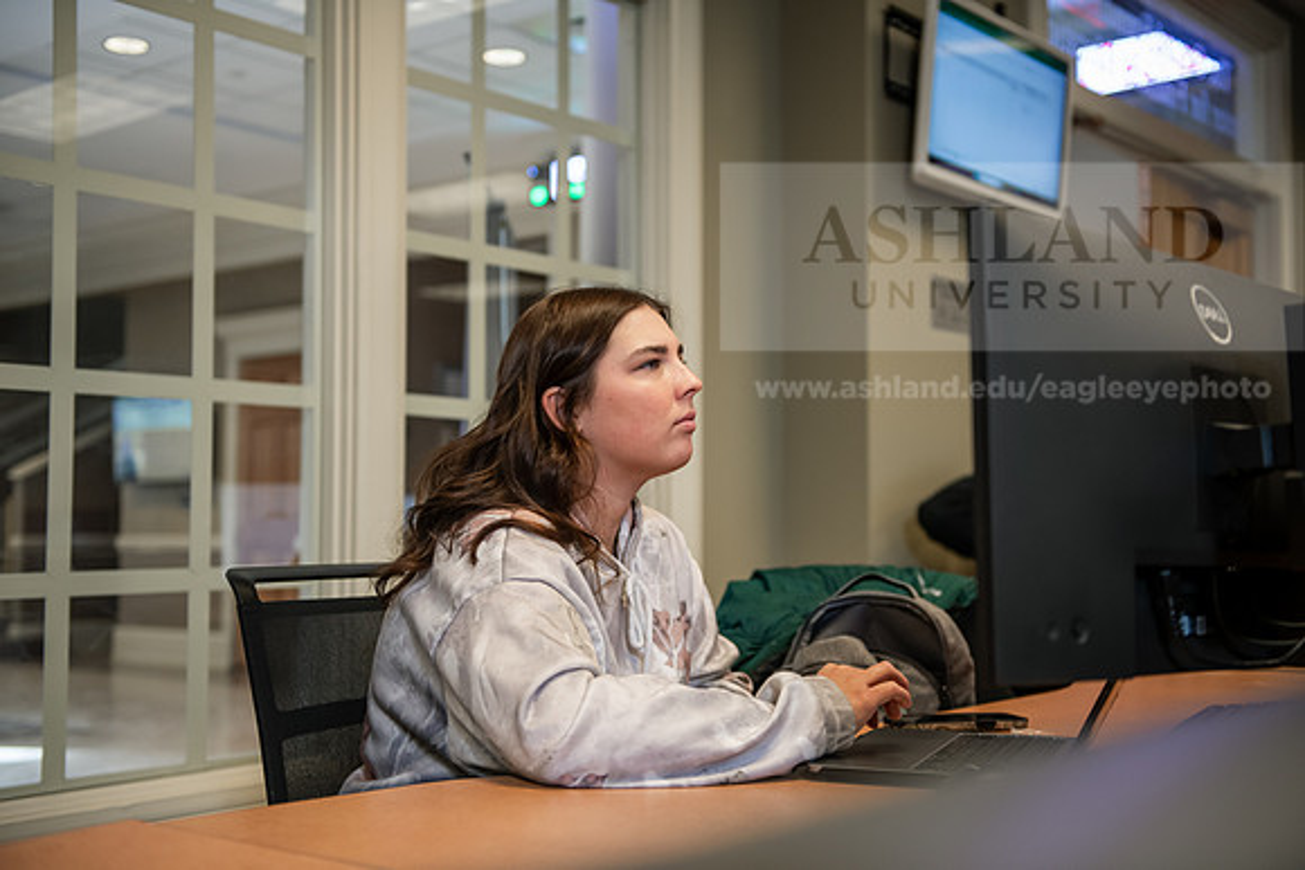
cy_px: 435
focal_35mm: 44
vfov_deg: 30.5
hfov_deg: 44.5
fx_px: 1595
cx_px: 652
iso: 640
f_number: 2.8
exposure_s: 1/125
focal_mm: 44
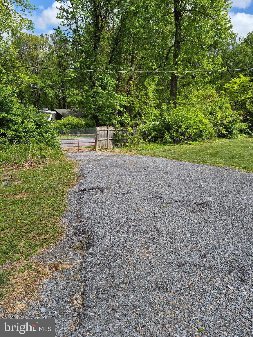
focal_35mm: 23
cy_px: 168
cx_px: 126
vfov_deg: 73.9
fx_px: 224
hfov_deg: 58.9
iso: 80
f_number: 1.8
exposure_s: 1/4304
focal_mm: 5.4
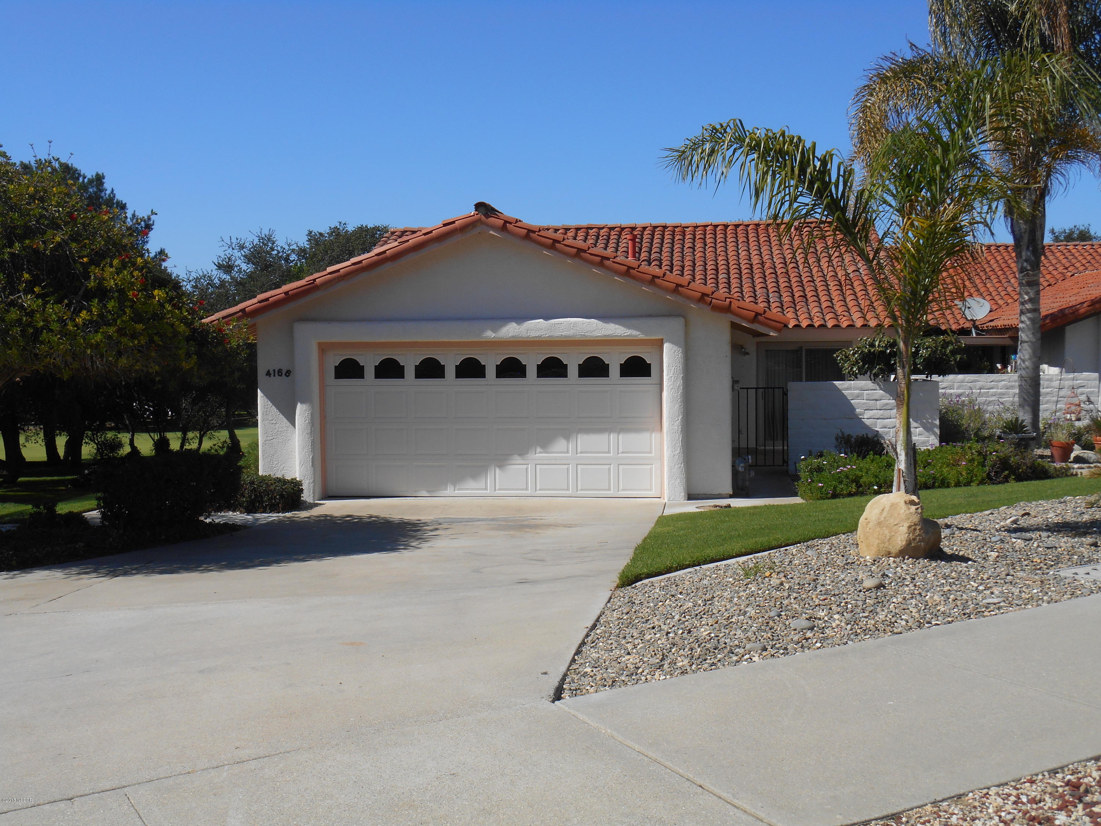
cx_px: 550
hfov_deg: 45.8
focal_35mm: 41
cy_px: 413
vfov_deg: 35.1
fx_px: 1304
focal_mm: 7.2
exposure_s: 1/1000
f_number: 3.9
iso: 80
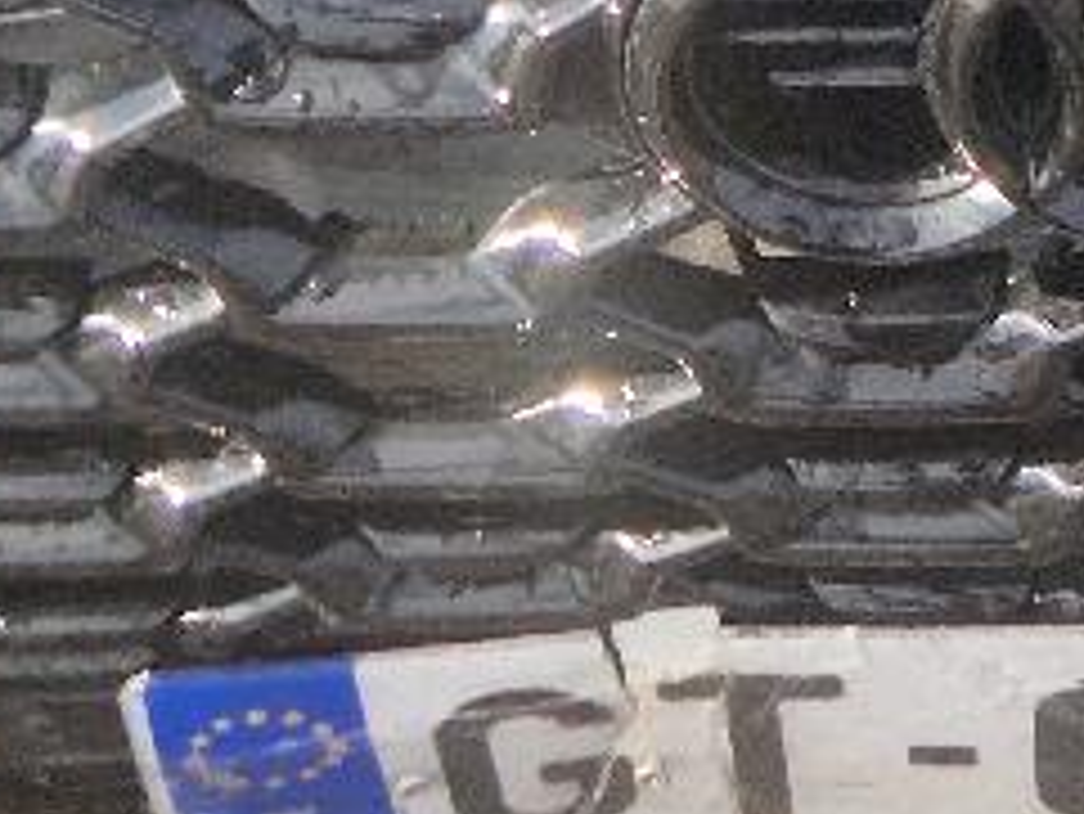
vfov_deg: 7.8
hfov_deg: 11.2
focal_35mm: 172
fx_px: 5389
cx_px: 1394
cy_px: -1363
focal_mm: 5.4
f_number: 1.8
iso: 50
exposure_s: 1/435
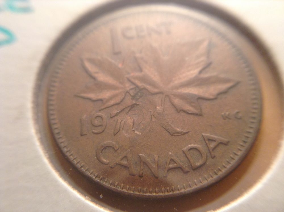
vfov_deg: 42.8
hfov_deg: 55.4
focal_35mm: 33
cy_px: 106
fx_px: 270
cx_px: 142
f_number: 2.4
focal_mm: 3.3
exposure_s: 1/120
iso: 50
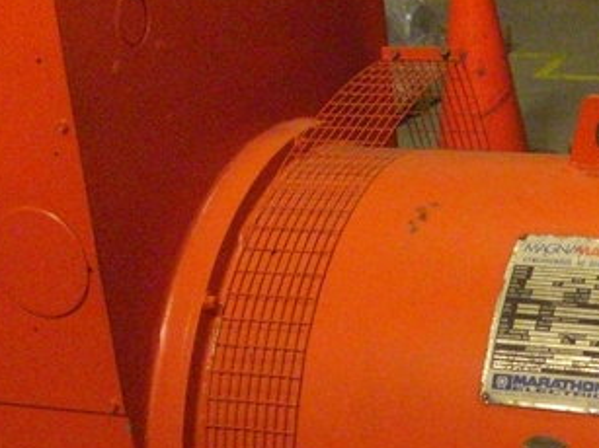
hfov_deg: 19.6
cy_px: 419
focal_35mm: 99
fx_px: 1712
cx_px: 503
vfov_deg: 14.7
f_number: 2.7
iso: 800
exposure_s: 1/40
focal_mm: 6.2
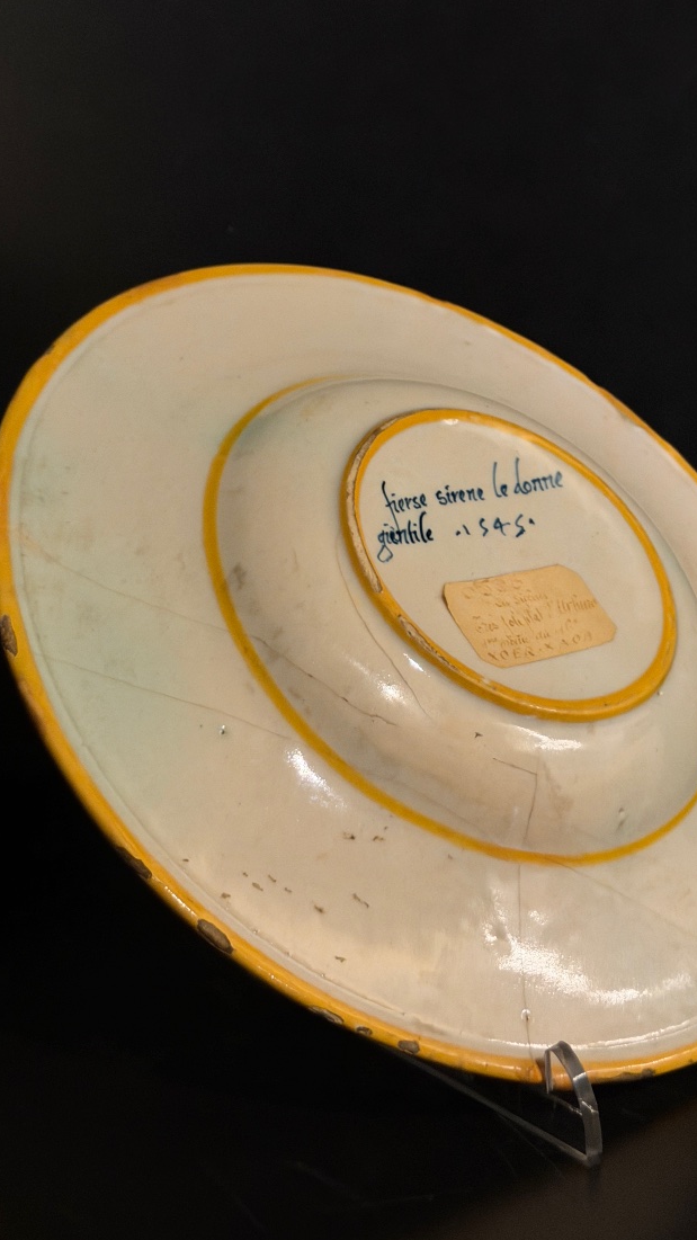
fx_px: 1874
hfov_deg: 21.0
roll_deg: -0.7
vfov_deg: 36.6
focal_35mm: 57
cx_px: 425
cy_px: 599
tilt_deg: -15.6
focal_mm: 6.76
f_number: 1.78
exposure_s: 1/25
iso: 500
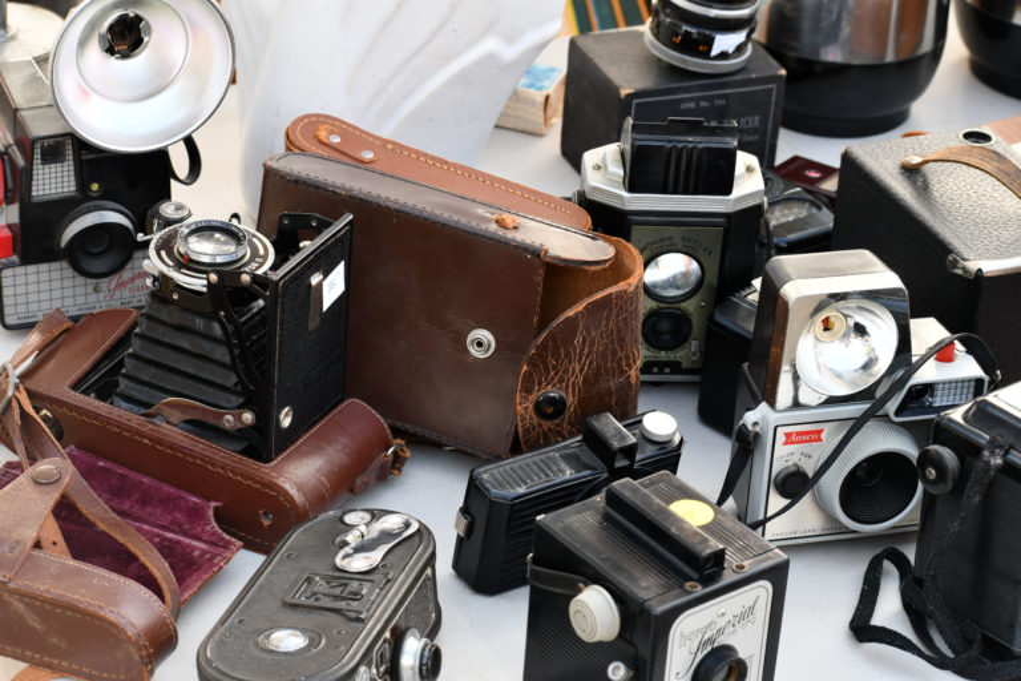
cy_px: 340
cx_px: 510
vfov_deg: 13.0
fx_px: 2978
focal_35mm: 105
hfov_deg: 19.5
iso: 320
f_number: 10
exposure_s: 1/50
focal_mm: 70
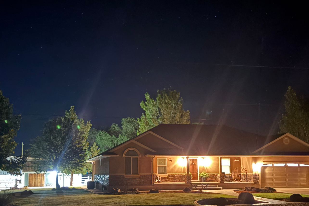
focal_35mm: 43
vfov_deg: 30.8
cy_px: 146
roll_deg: +0.5
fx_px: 369
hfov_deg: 45.3
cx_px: 131
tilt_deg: +5.6
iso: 2000
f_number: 1.6
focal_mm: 5.96
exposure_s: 1/2
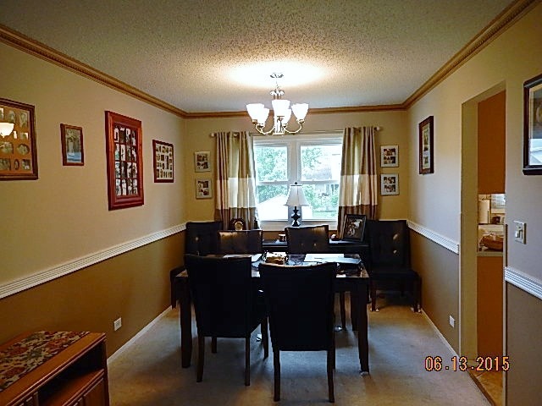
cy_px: 203
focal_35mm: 25
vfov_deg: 54.9
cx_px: 271
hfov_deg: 69.4
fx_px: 391
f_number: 3.4
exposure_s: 1/30
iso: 180
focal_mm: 4.5
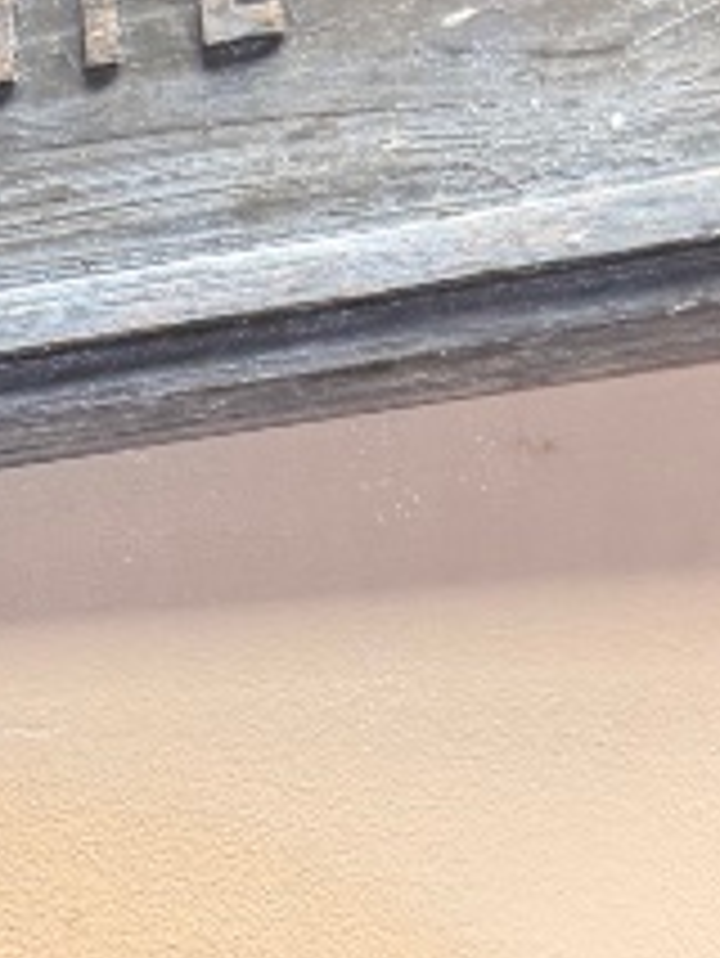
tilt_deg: -2.9
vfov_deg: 12.4
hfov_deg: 9.8
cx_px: -950
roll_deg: +2.0
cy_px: 2073
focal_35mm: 135
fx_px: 3740
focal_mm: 6.76
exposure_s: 1/60
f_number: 1.78
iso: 200
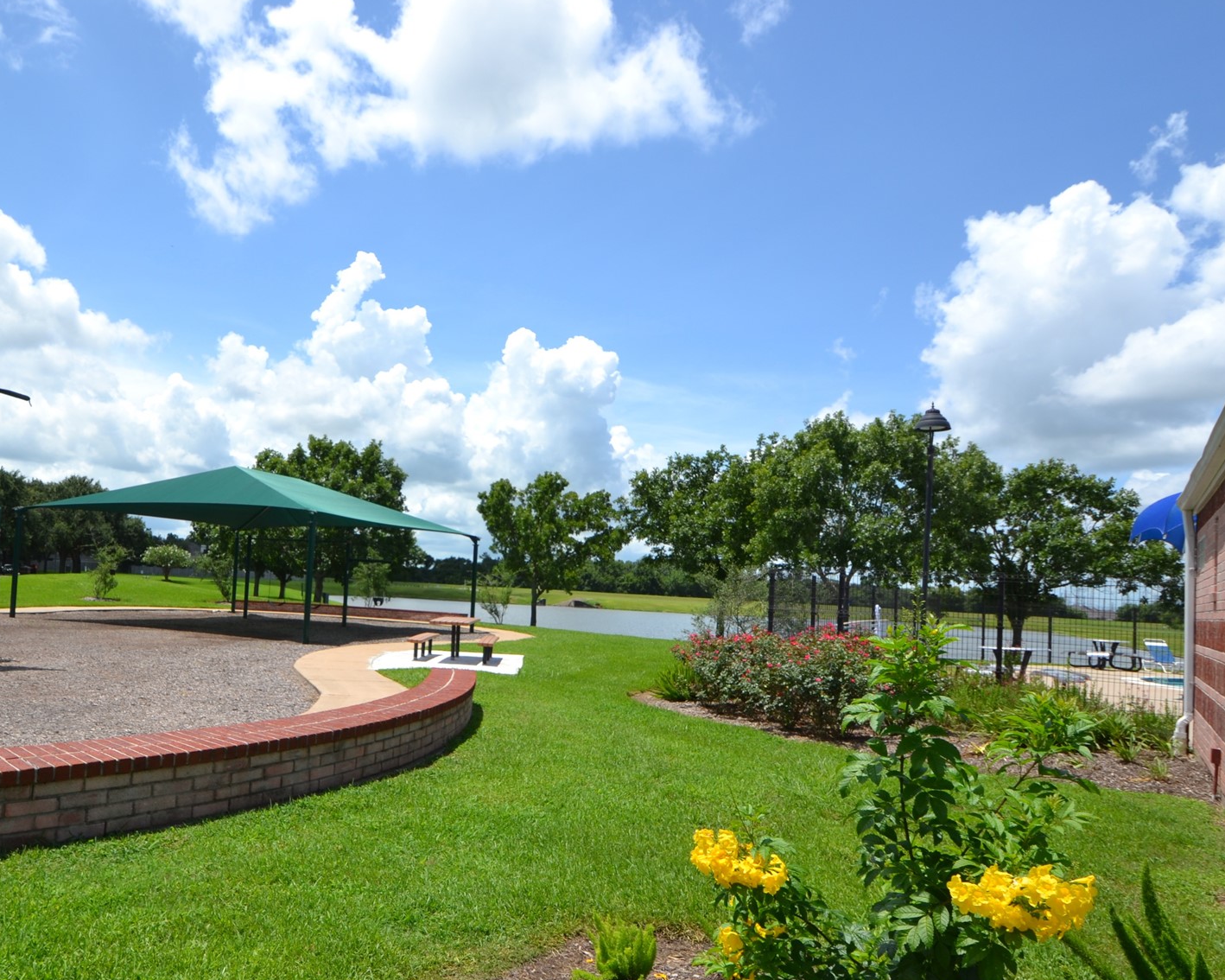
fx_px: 860
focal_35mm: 24
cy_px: 550
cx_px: 427
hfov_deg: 69.3
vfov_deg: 59.2
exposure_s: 1/250
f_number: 8
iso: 100
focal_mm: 11
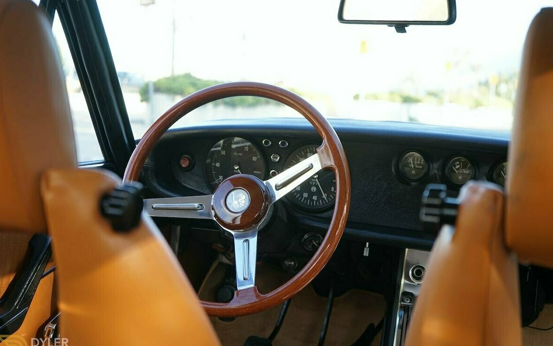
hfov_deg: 34.0
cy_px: 180
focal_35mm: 60
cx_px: 274
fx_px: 904
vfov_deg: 21.6
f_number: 5.6
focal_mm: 58
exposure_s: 1/80
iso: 250
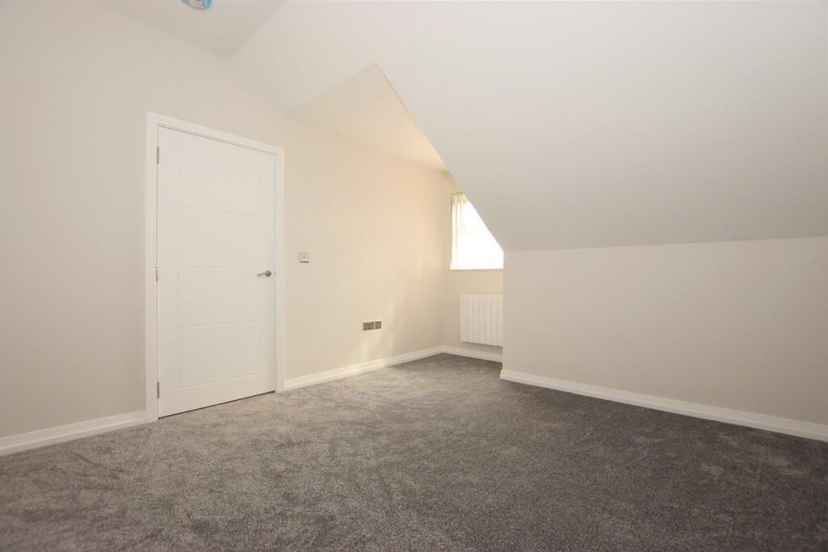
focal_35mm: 15
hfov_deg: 100.4
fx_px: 345
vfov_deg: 77.3
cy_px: 276
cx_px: 414
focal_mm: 10
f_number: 5.6
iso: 800
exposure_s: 1/125
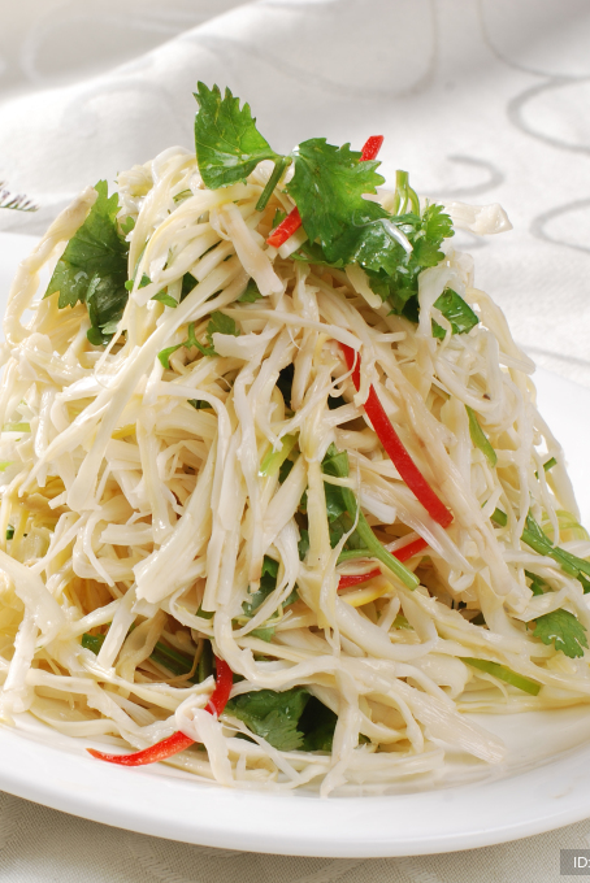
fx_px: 2775
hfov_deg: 12.1
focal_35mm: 113
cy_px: 443
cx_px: 203
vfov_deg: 18.1
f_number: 14
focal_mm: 50
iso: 100
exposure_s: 1/125
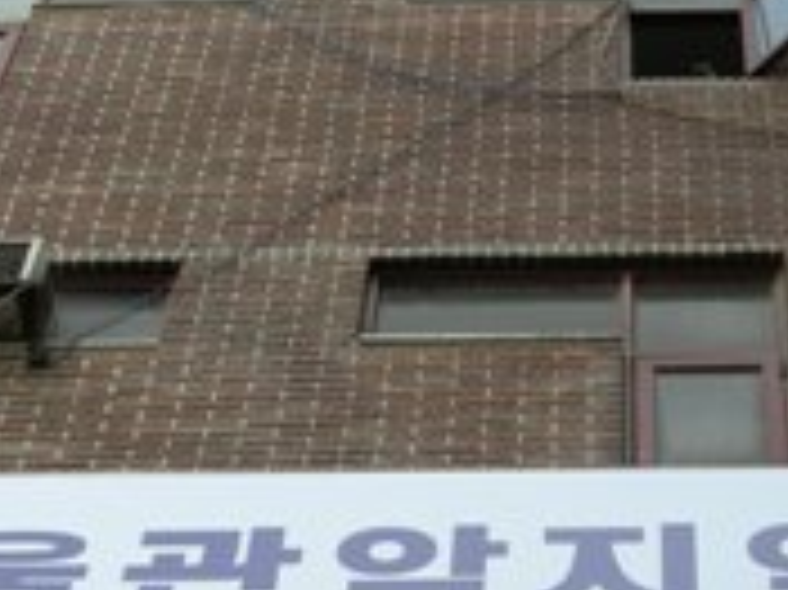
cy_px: 545
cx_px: 680
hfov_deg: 14.8
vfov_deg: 11.1
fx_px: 3003
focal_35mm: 132
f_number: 4.3
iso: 64
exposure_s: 1/150
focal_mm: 7.5
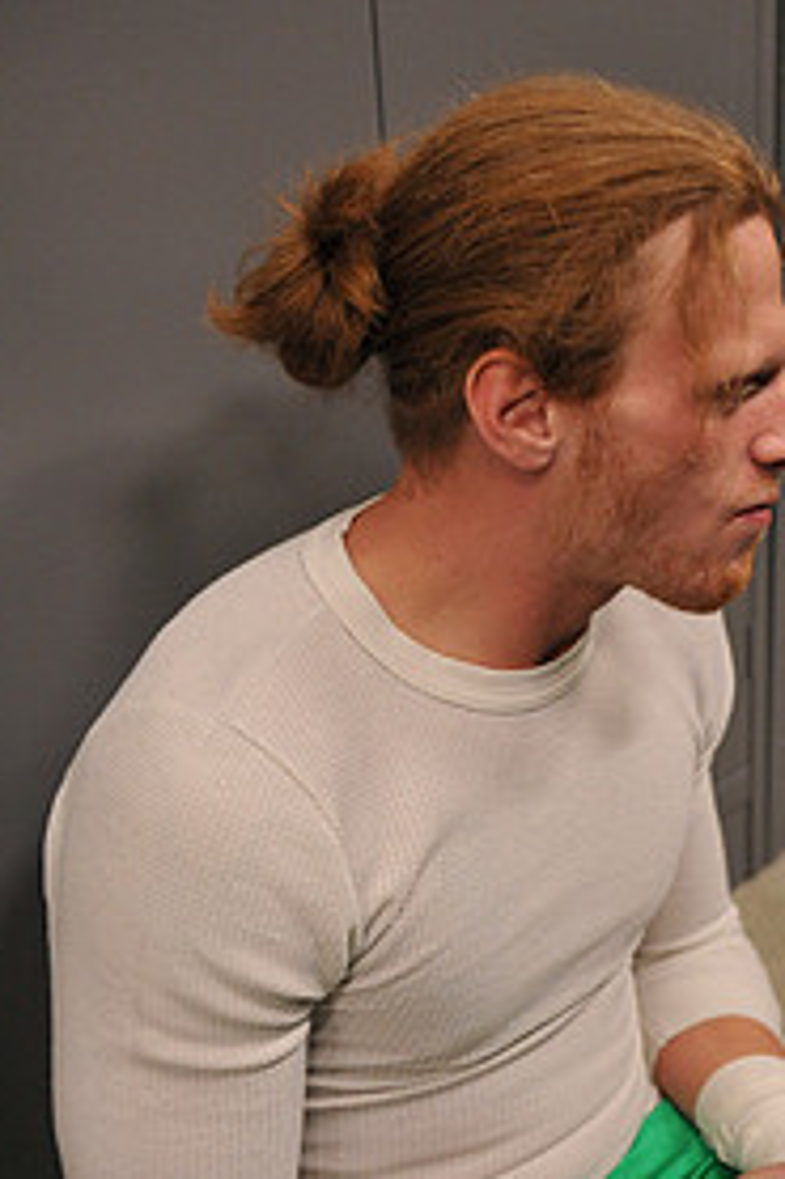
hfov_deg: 24.4
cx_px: 537
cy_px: 615
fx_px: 1801
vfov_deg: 36.3
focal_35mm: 55
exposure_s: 1/250
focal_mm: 34
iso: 3200
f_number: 2.8
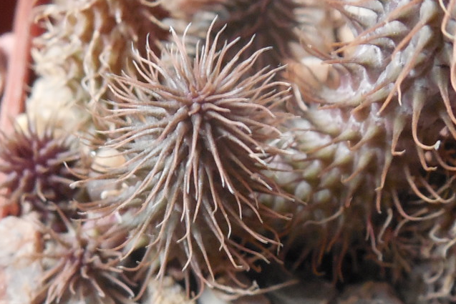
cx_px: 146
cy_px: 187
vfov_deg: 16.8
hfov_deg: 24.9
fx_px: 1026
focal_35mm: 81
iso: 400
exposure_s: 1/15
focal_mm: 5.6
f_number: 3.6
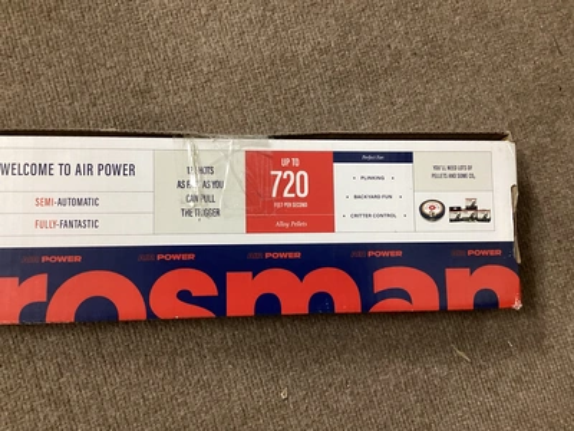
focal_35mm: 31
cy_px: 216
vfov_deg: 45.4
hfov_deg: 58.4
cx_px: 287
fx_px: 514
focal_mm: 3.3
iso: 250
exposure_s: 1/40
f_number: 2.4
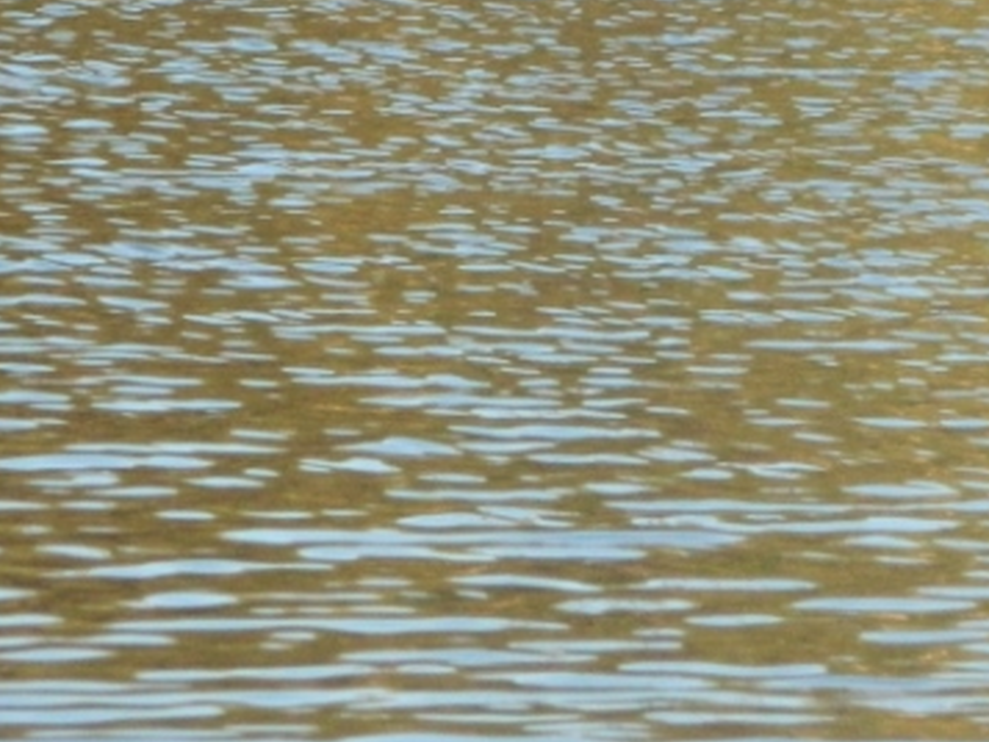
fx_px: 22778
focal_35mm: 797
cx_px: 540
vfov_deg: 1.9
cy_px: 11
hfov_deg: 2.5
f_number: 5.6
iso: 400
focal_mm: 50
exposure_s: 1/500
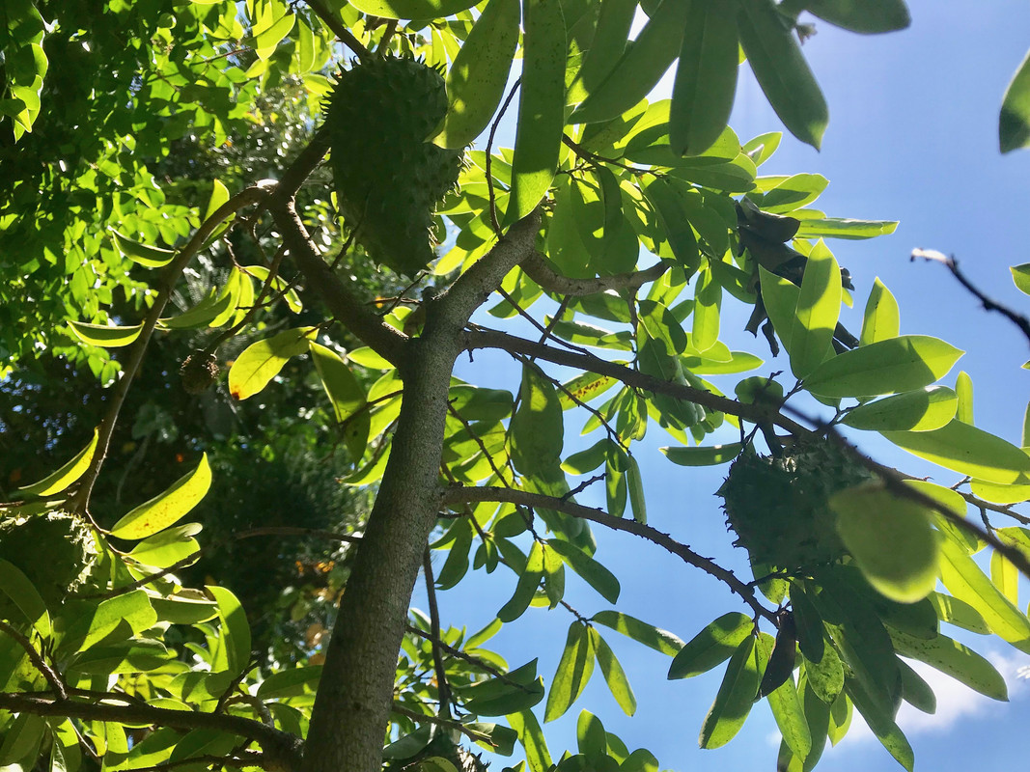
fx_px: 833
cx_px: 515
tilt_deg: +47.6
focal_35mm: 28
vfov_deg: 49.7
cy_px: 386
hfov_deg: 63.4
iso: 20
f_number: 1.8
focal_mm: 3.99
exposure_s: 1/2519
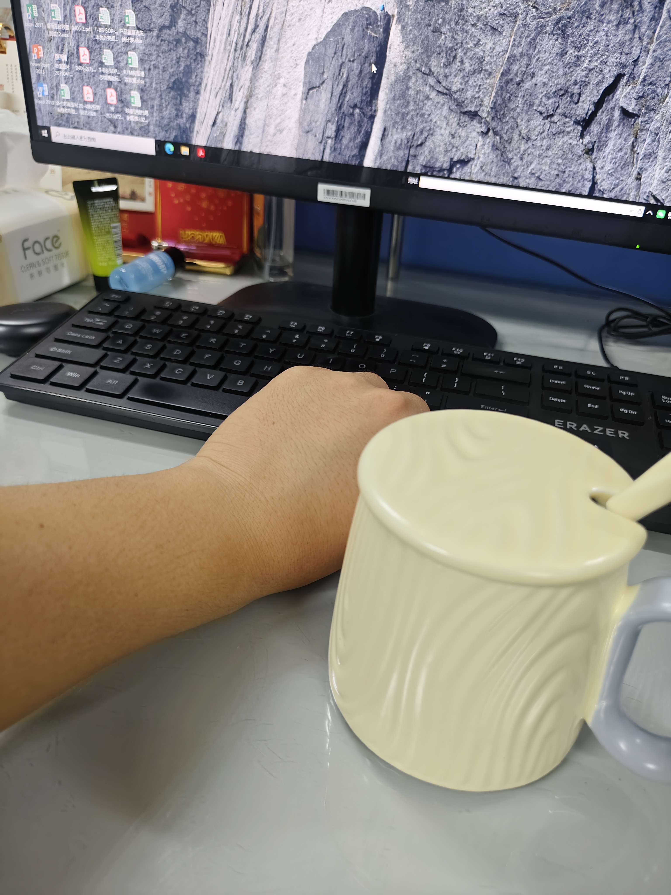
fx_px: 594
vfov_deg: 73.9
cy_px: 448
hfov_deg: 58.9
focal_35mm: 23
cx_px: 336
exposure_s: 1/50
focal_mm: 5.56
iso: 431
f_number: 1.88
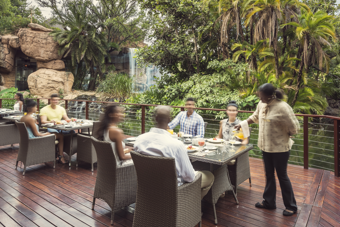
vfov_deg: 50.8
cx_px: 181
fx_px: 236
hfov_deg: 71.4
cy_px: 85
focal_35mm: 25
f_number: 11
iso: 31
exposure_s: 1/25
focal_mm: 14
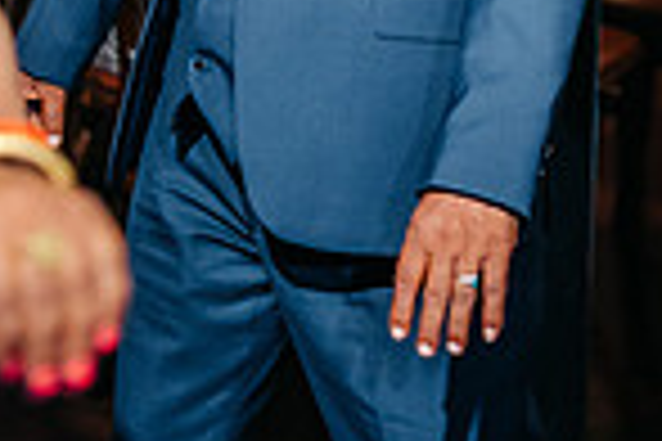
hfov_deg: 14.9
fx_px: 2537
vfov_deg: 9.5
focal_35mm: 138
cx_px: 396
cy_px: -317
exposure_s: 1/200
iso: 400
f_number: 1.6
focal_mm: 35
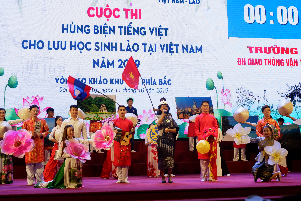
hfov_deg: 41.9
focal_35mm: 47
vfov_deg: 28.6
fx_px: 393
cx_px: 150
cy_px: 100
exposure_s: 1/105
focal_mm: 31
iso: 400
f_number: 4.7
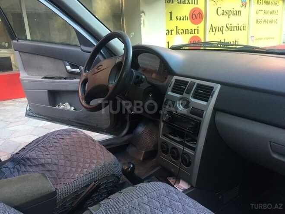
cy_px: 107
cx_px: 142
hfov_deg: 61.7
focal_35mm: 29
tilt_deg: -14.4
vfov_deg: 48.2
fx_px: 239
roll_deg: +2.6
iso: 50
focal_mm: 4.15
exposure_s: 1/33
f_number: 2.2
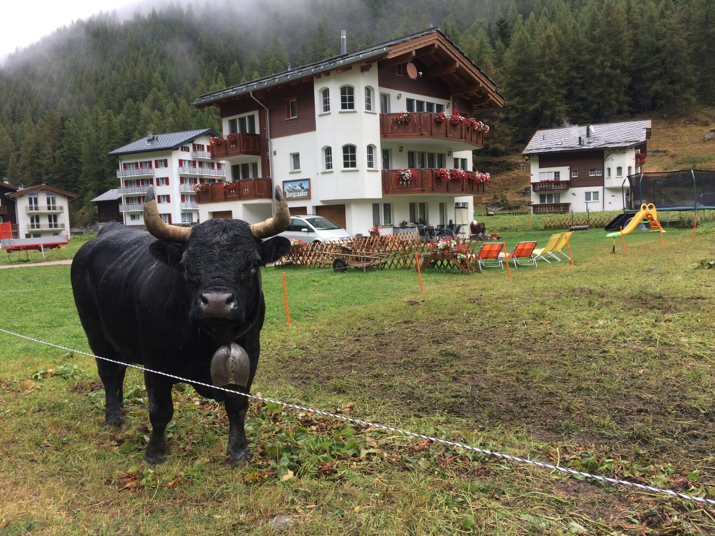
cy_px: 268
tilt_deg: -6.7
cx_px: 358
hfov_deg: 61.7
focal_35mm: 29
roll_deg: +2.9
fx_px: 599
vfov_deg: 48.2
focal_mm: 4.15
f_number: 2.2
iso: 32
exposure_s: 1/133
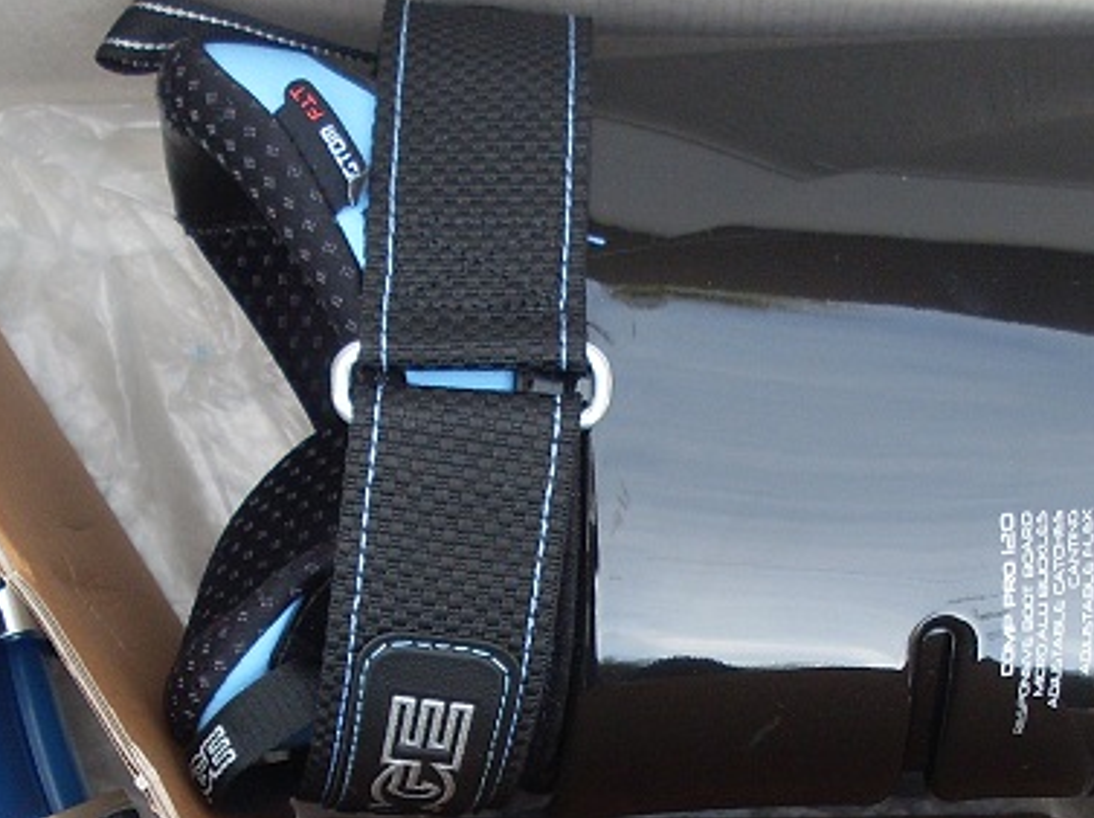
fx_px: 2810
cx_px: 659
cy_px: 843
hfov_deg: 22.0
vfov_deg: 16.2
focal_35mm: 89
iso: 80
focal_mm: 6.3
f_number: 3
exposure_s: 1/125
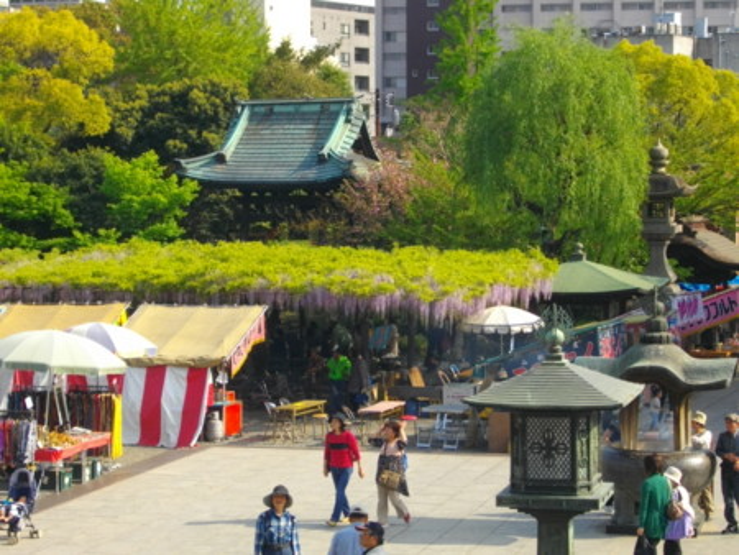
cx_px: 370
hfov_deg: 20.4
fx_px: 2051
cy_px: 278
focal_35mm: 96
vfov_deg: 15.4
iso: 100
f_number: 5.2
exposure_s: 1/250
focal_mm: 17.1
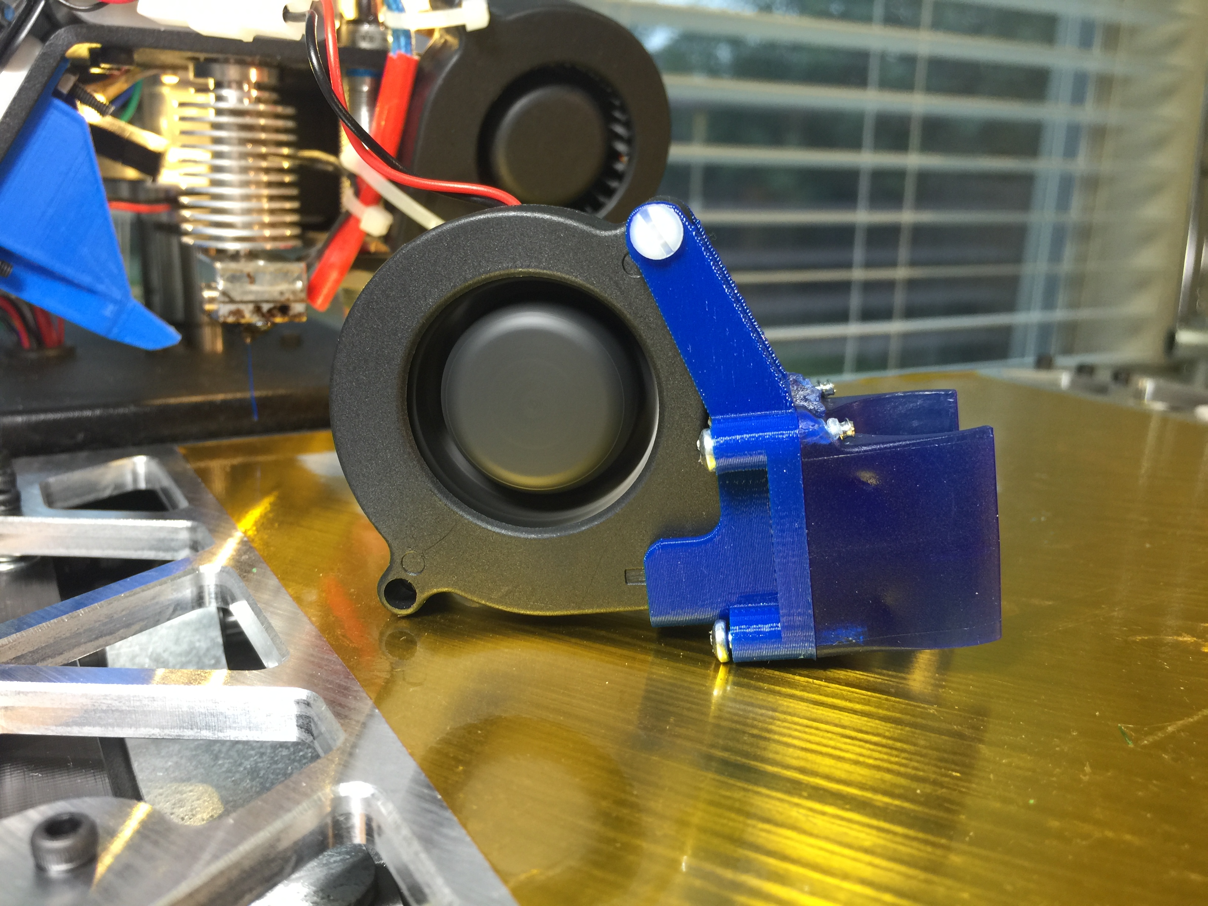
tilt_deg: -14.9
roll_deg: -2.9
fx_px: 1012
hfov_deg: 61.7
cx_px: 604
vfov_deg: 48.2
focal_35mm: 29
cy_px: 453
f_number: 2.2
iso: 40
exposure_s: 1/15
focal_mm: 4.15
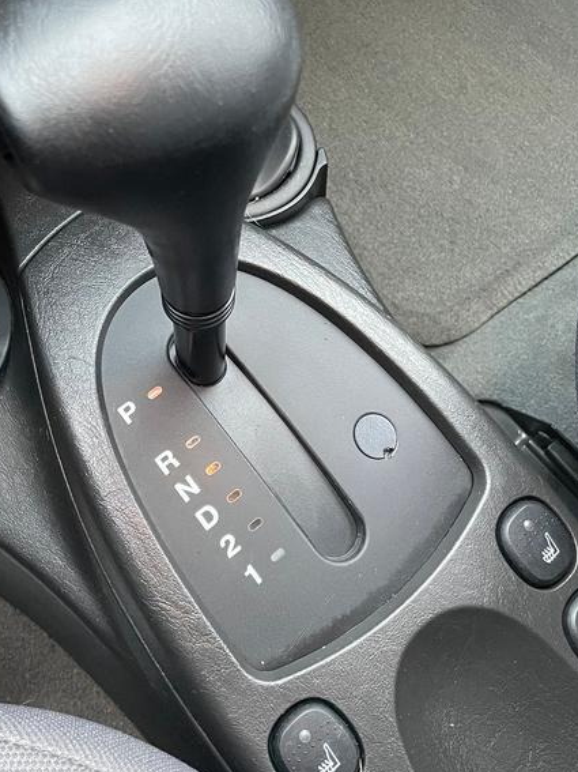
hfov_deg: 32.6
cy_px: 278
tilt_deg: -61.9
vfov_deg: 42.5
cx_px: 192
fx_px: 980
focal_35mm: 44
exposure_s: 1/60
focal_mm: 4.2
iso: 500
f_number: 1.6
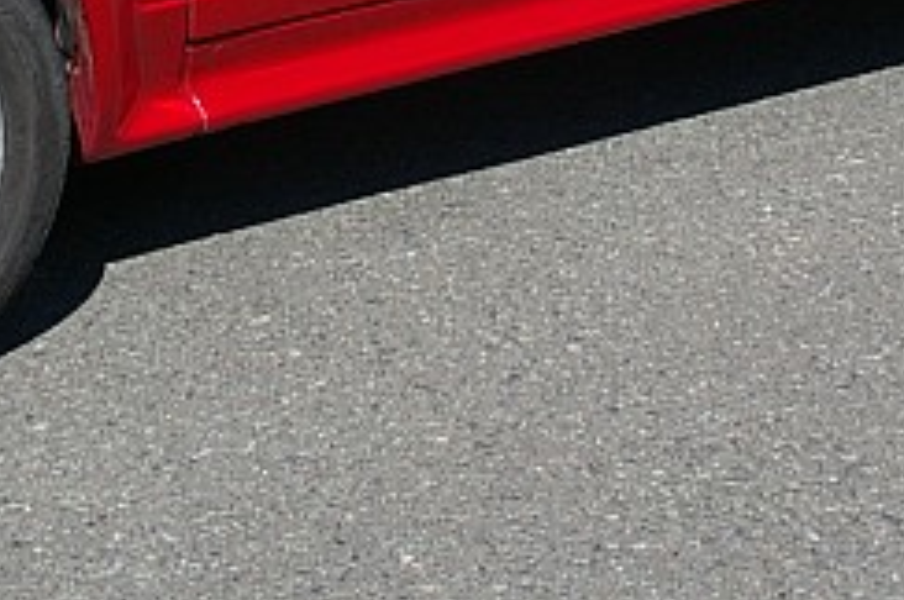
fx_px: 3567
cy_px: -254
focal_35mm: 142
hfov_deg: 14.4
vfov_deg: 9.4
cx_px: 245
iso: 200
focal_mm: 21
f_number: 9.5
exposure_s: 1/250
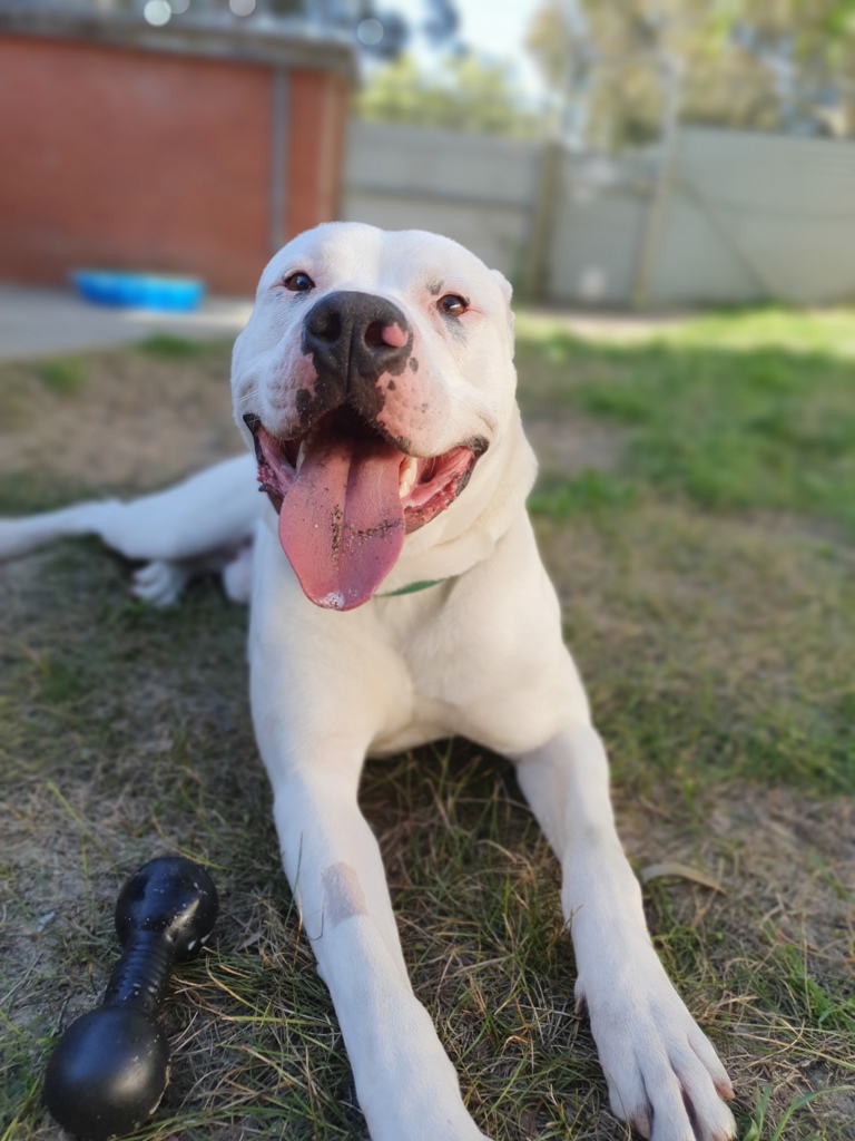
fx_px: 856
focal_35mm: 26
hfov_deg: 53.1
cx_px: 428
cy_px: 570
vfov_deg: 67.3
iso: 50
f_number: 1.5
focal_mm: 4.32
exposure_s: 1/833
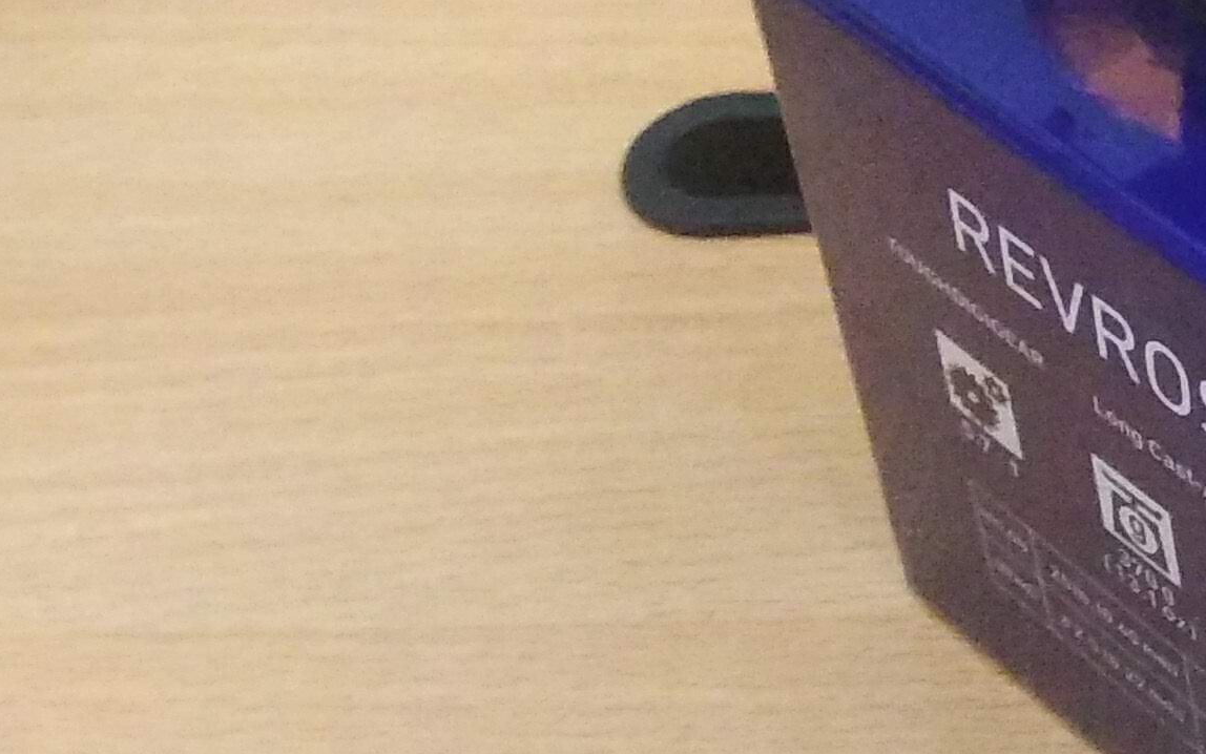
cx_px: 1895
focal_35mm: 96
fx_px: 3156
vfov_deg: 13.4
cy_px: -72
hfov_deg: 18.7
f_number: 2.2
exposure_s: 1/25
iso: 1600
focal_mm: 3.81
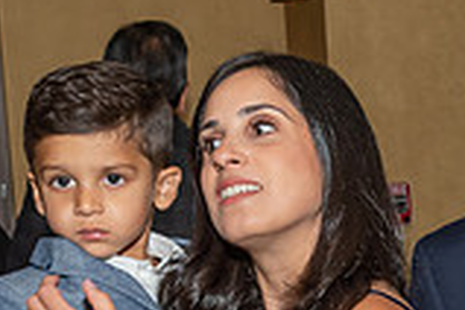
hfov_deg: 13.4
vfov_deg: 9.2
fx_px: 1899
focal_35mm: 147
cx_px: 633
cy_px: 393
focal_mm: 23
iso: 400
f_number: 7.1
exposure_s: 1/250
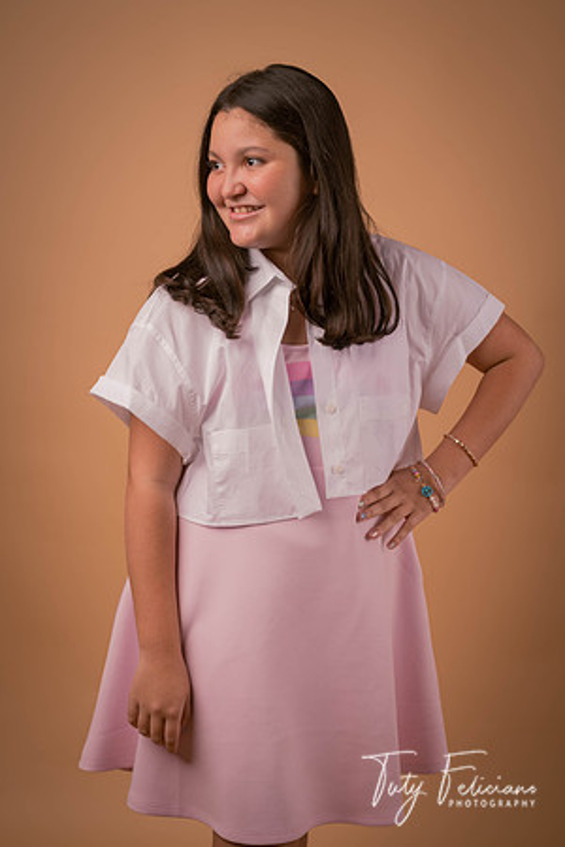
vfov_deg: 37.5
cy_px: 424
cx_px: 282
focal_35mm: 53
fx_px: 1248
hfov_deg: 25.5
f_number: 6.3
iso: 64
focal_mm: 53
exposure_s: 1/160
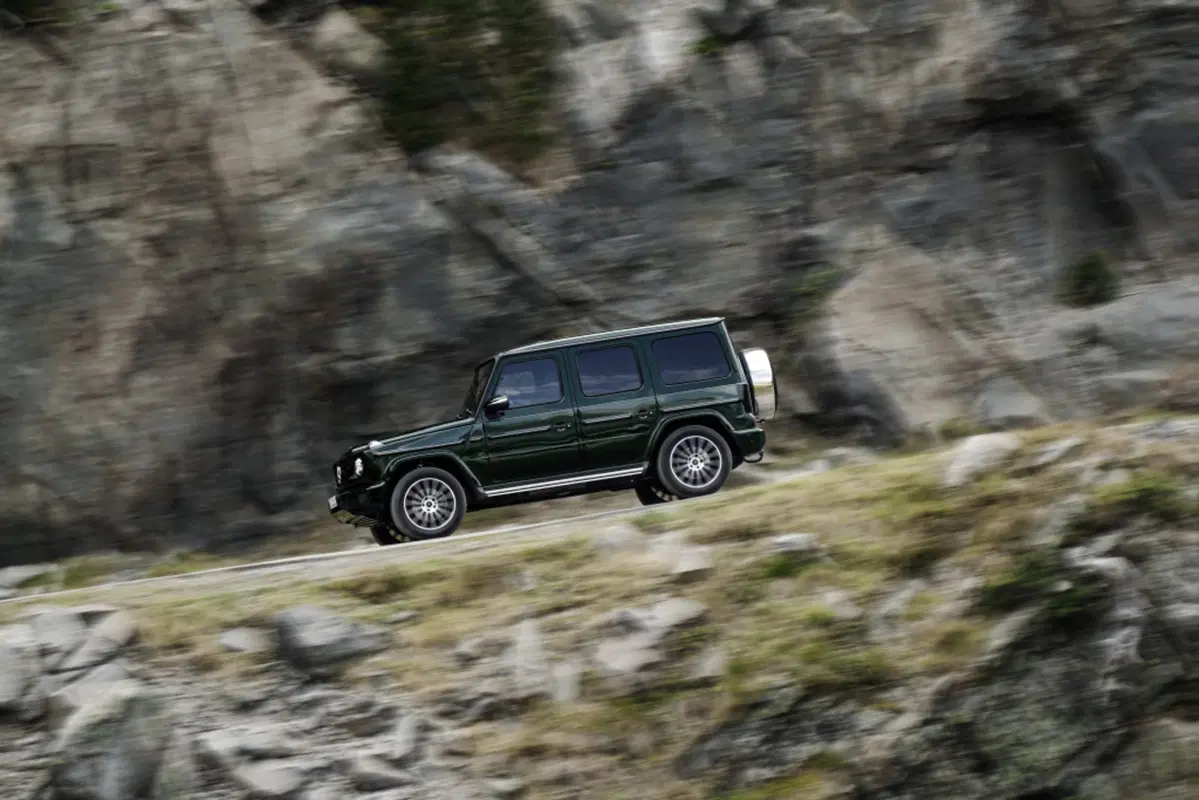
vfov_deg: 2.3
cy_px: 400
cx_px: 600
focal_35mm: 600
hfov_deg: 3.4
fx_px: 19987
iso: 800
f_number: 5.6
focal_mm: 400
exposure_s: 1/1000
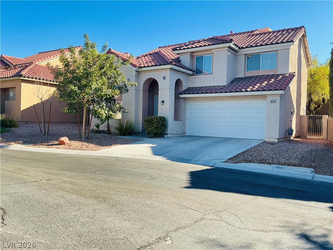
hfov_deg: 61.7
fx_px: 279
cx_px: 166
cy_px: 125
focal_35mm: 29
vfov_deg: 48.2
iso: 25
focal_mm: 3
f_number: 1.8
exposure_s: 1/389
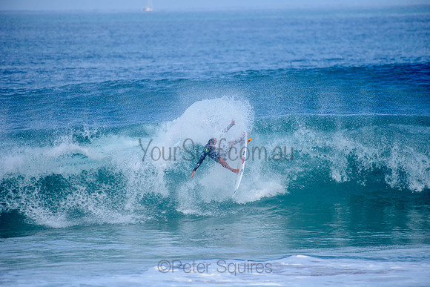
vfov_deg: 2.8
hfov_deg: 4.1
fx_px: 5974
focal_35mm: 500
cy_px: 144
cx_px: 215
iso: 280
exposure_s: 1/2000
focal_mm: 500
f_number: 5.6
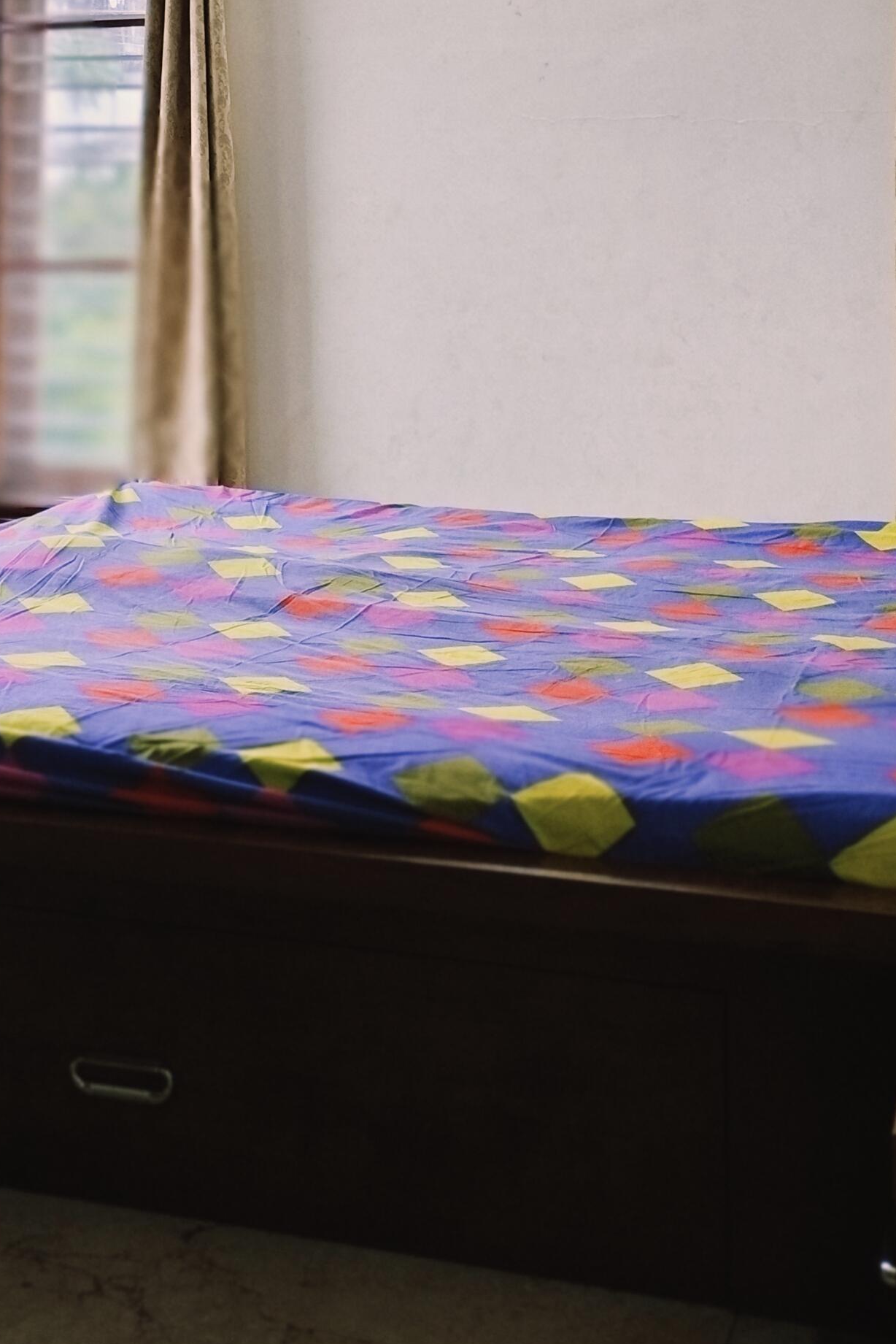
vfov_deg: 30.9
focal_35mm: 61
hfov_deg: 22.2
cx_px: 336
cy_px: 57
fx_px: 2276
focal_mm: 4.71
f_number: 2.8
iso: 320
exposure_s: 1/30
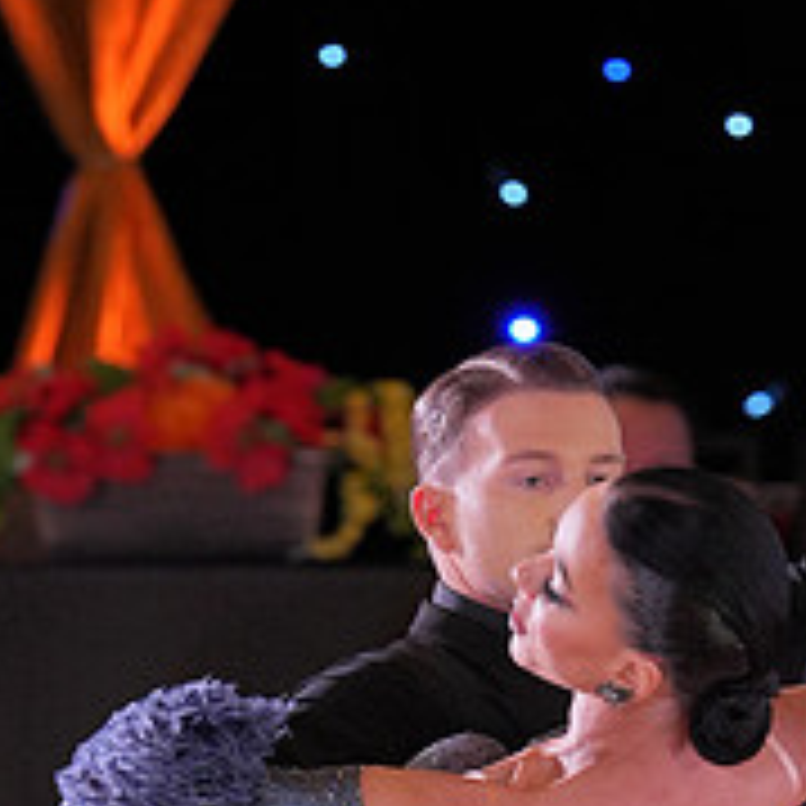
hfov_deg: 4.2
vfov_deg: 4.2
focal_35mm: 413
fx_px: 10880
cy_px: 1207
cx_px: 705
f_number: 4
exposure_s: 1/500
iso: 2000
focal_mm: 150
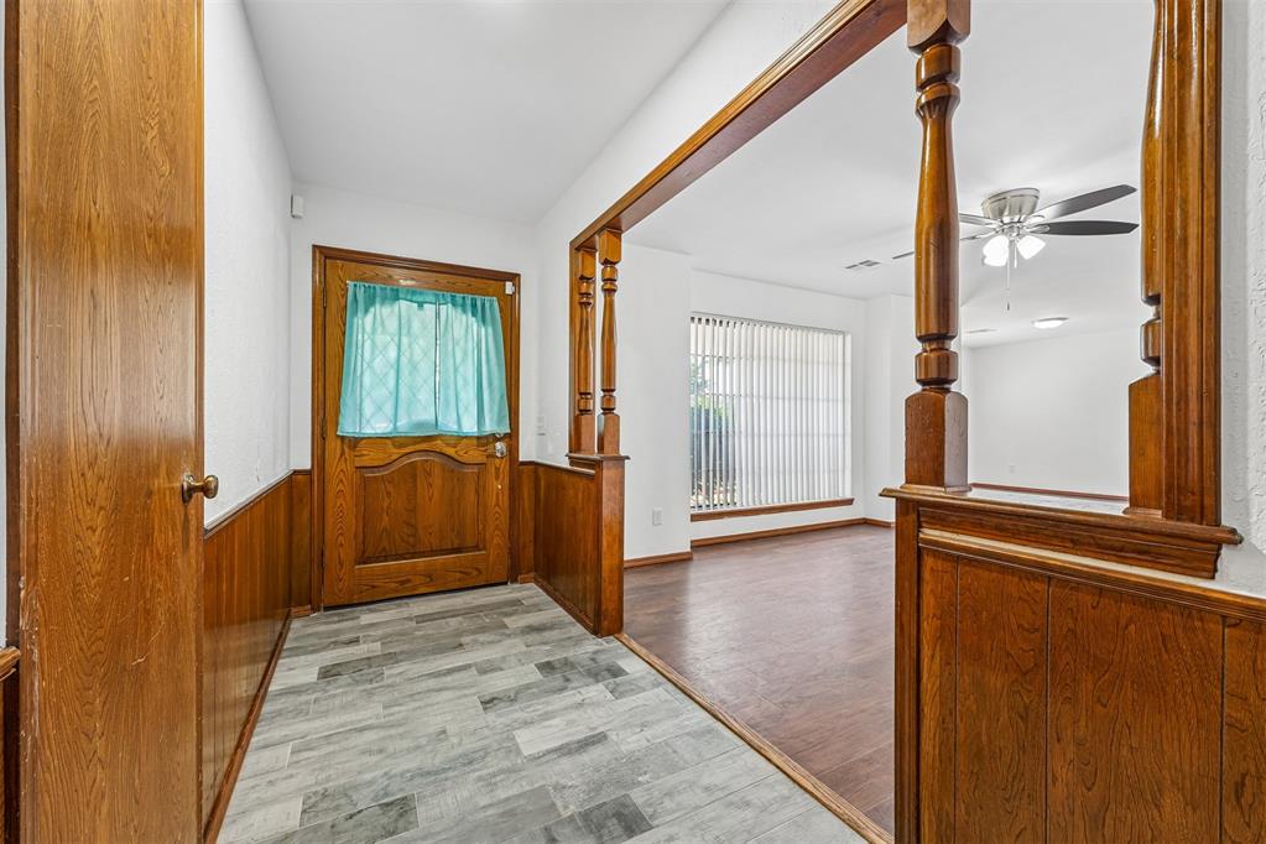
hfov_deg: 104.3
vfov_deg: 81.2
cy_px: 422
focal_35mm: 14
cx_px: 633
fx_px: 492
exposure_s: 1/10
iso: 400
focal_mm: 14
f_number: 8
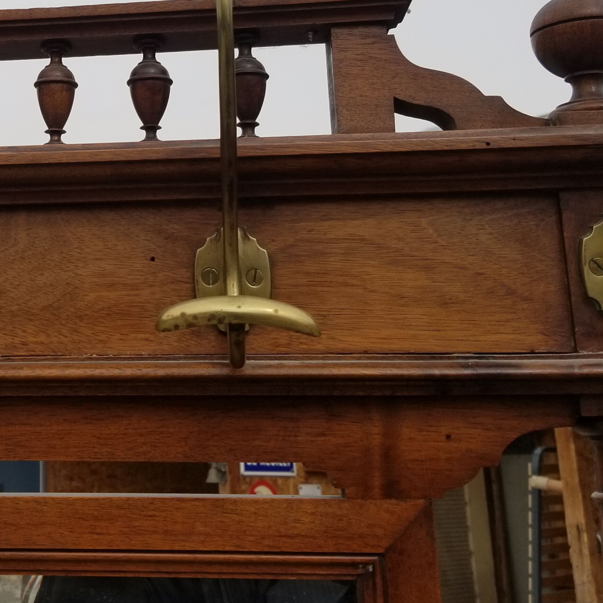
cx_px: 87
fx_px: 1045
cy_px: 93
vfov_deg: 31.1
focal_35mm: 53
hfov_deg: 31.0
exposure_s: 1/2625
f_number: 1.7
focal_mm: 4.25
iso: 50
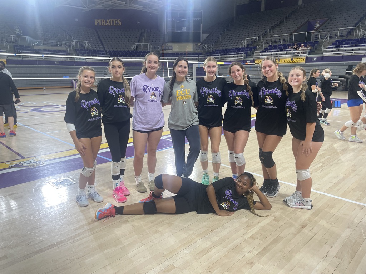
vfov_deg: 53.1
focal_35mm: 26
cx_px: 183
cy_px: 137
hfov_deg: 67.3
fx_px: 275
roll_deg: +0.8
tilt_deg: -13.6
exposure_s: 1/121
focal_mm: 4.2
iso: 125
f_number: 1.6
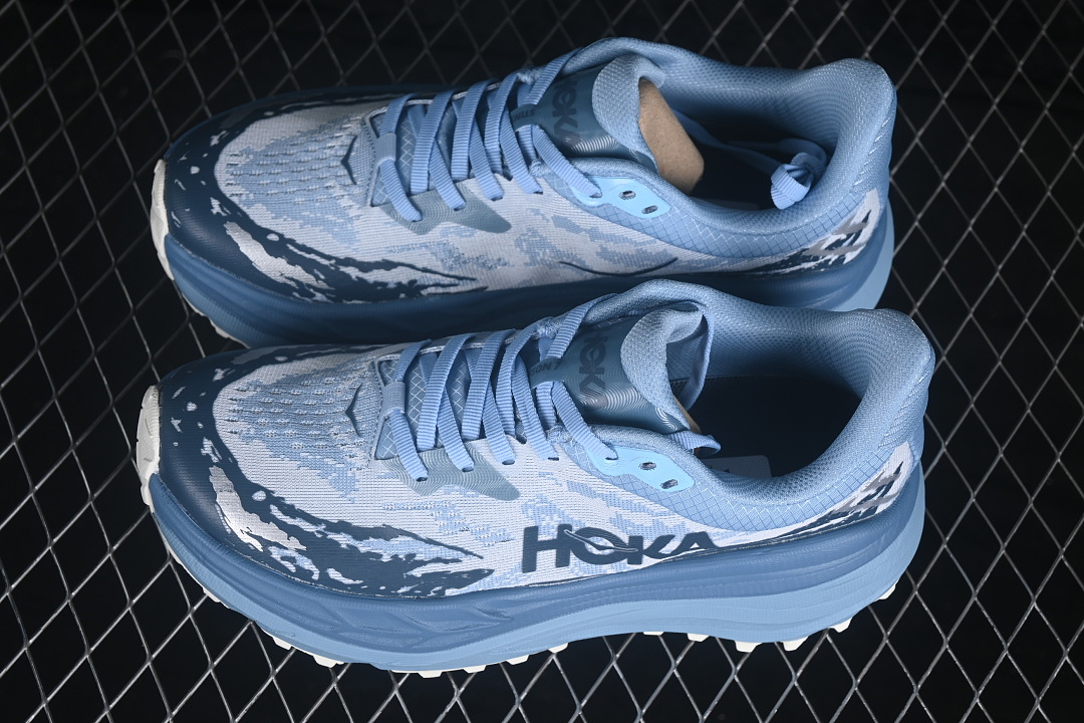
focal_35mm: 75
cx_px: 542
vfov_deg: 18.2
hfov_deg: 27.0
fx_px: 2258
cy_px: 362
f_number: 7.1
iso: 160
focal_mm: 50
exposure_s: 1/80
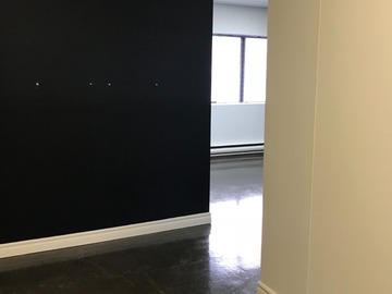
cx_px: 196
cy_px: 147
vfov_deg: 49.7
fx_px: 317
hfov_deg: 63.4
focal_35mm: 28
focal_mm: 3.99
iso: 32
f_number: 1.8
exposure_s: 1/20
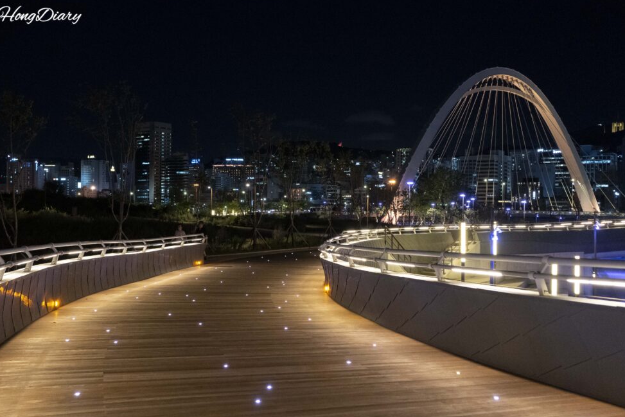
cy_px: 212
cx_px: 303
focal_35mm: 40
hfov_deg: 48.4
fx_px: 694
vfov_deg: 33.4
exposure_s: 1/80
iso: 12800
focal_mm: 38
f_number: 5
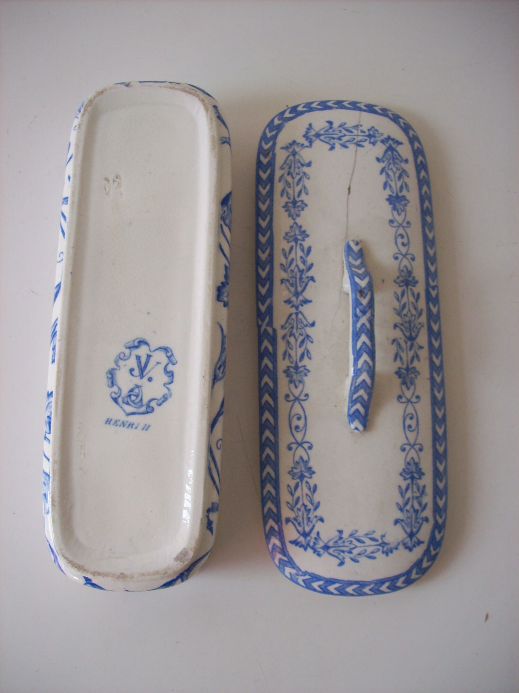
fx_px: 720
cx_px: 260
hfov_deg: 39.6
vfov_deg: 51.4
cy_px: 346
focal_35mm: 36
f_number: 2.7
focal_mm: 6
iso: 80
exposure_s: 1/68.9
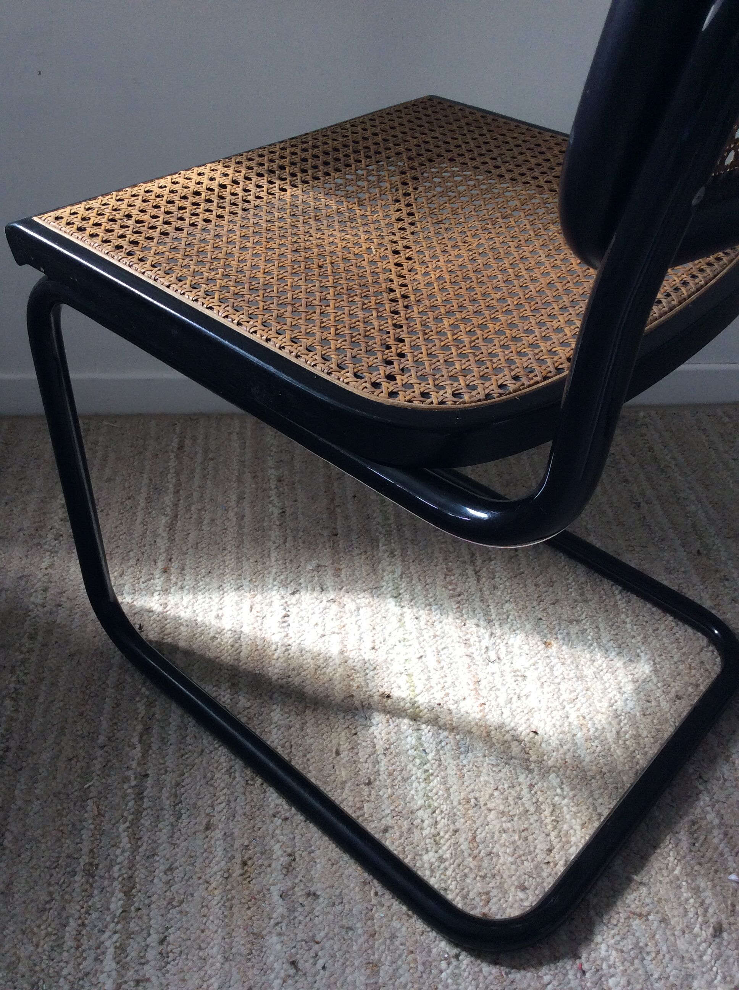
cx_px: 370
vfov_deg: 56.9
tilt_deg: -38.8
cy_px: 495
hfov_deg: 44.1
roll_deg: -2.5
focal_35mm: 32
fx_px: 913
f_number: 2.4
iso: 50
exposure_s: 1/50
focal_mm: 3.3
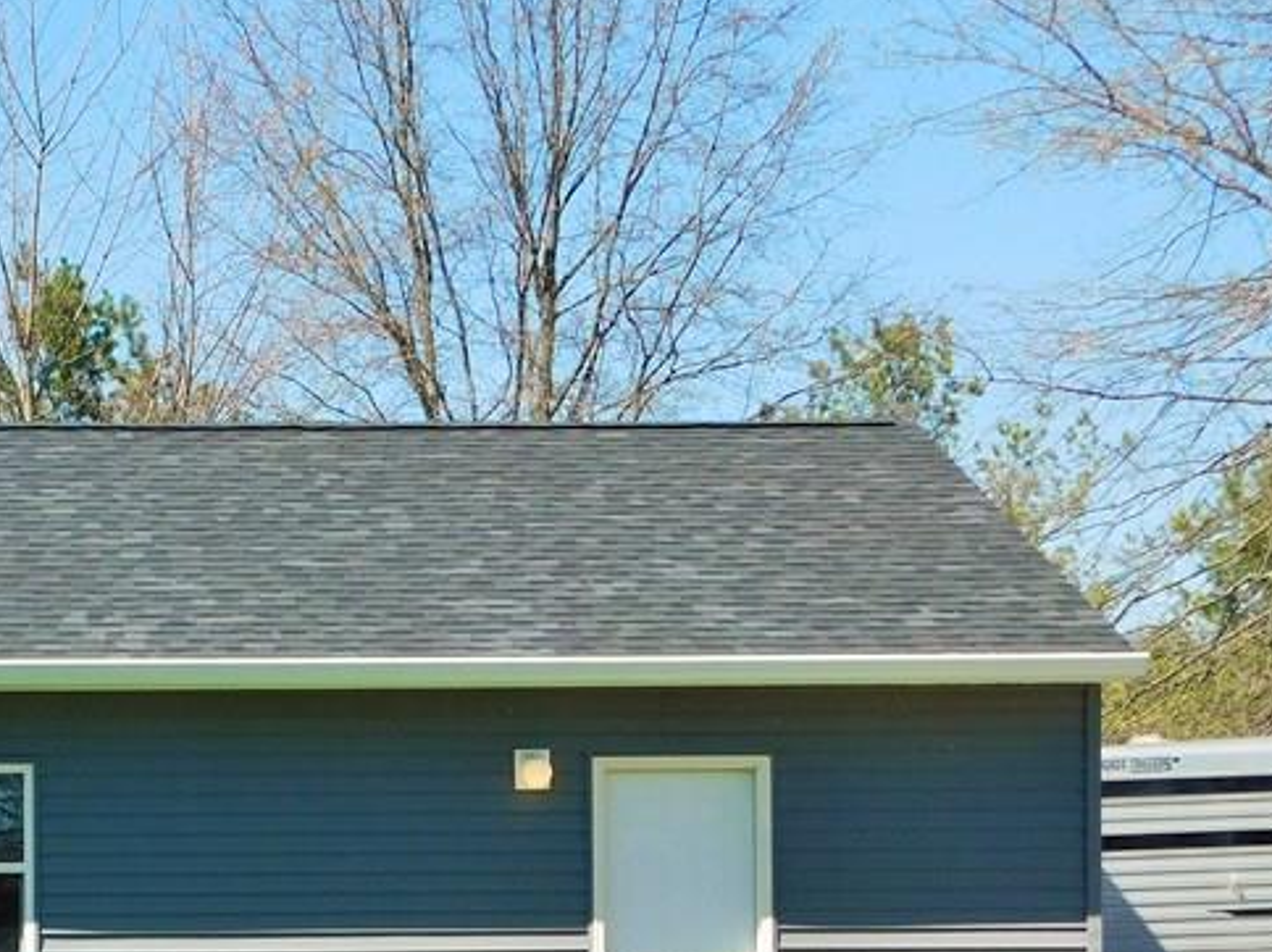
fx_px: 3965
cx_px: -55
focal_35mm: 108
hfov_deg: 17.7
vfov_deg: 13.5
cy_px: 948
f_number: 3.8
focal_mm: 9
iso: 125
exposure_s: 1/800
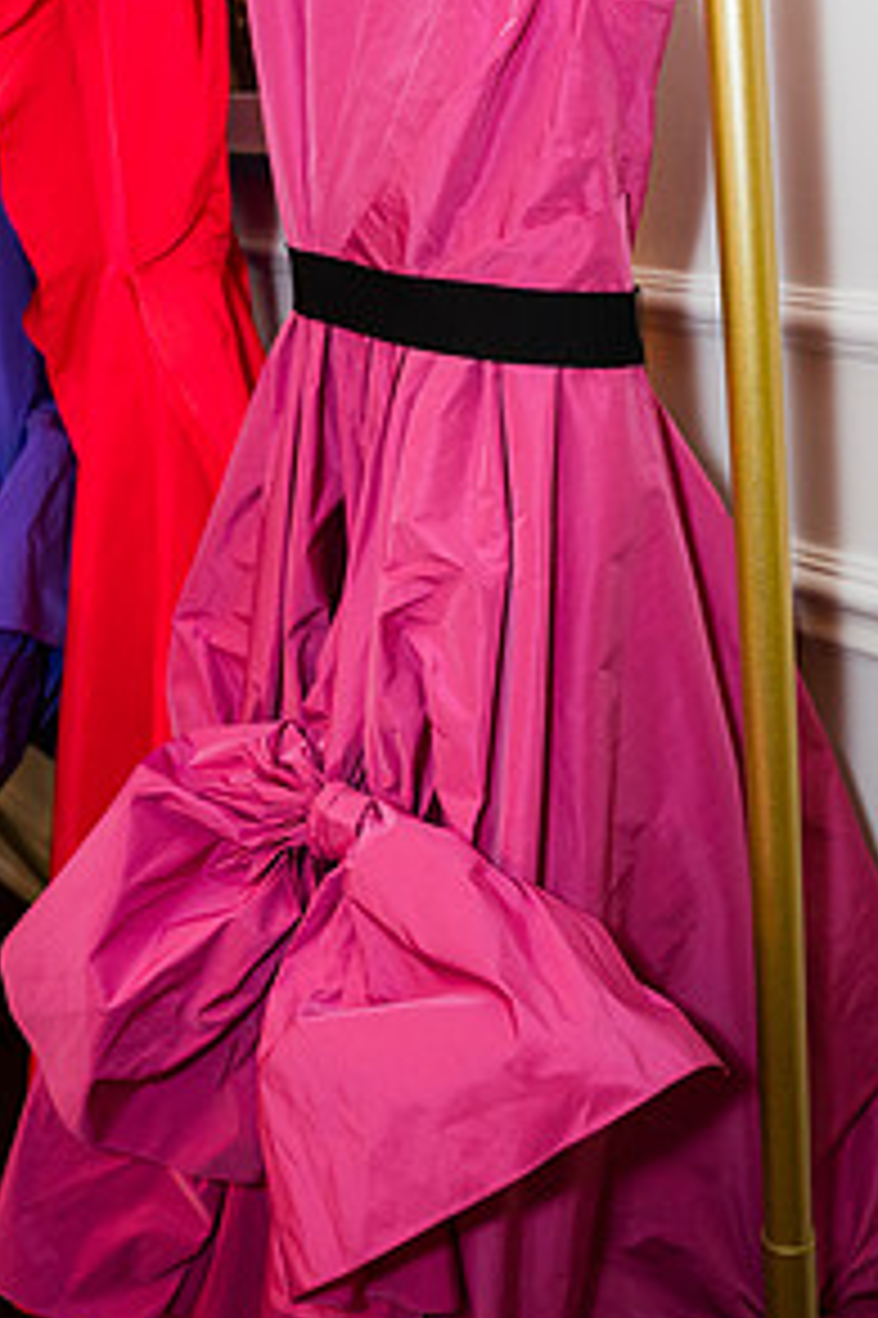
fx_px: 1575
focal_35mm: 43
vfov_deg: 44.8
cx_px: 374
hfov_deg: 31.1
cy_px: 450
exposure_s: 1/80
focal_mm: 28
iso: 800
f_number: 4
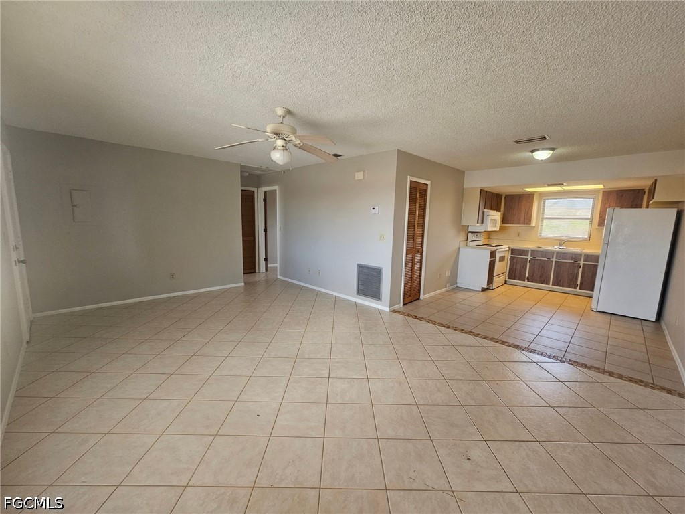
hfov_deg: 106.2
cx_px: 342
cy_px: 257
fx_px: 257
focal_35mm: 13
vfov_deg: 89.9
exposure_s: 1/60
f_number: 2.2
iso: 125
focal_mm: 2.2
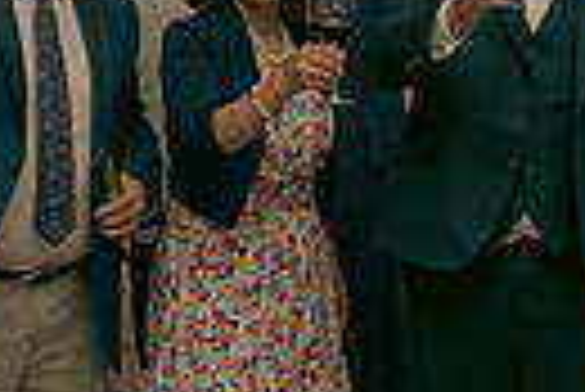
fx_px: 1741
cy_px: 191
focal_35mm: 107
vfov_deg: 12.8
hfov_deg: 18.8
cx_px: 518
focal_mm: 24
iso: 2500
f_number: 3.5
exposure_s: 1/160
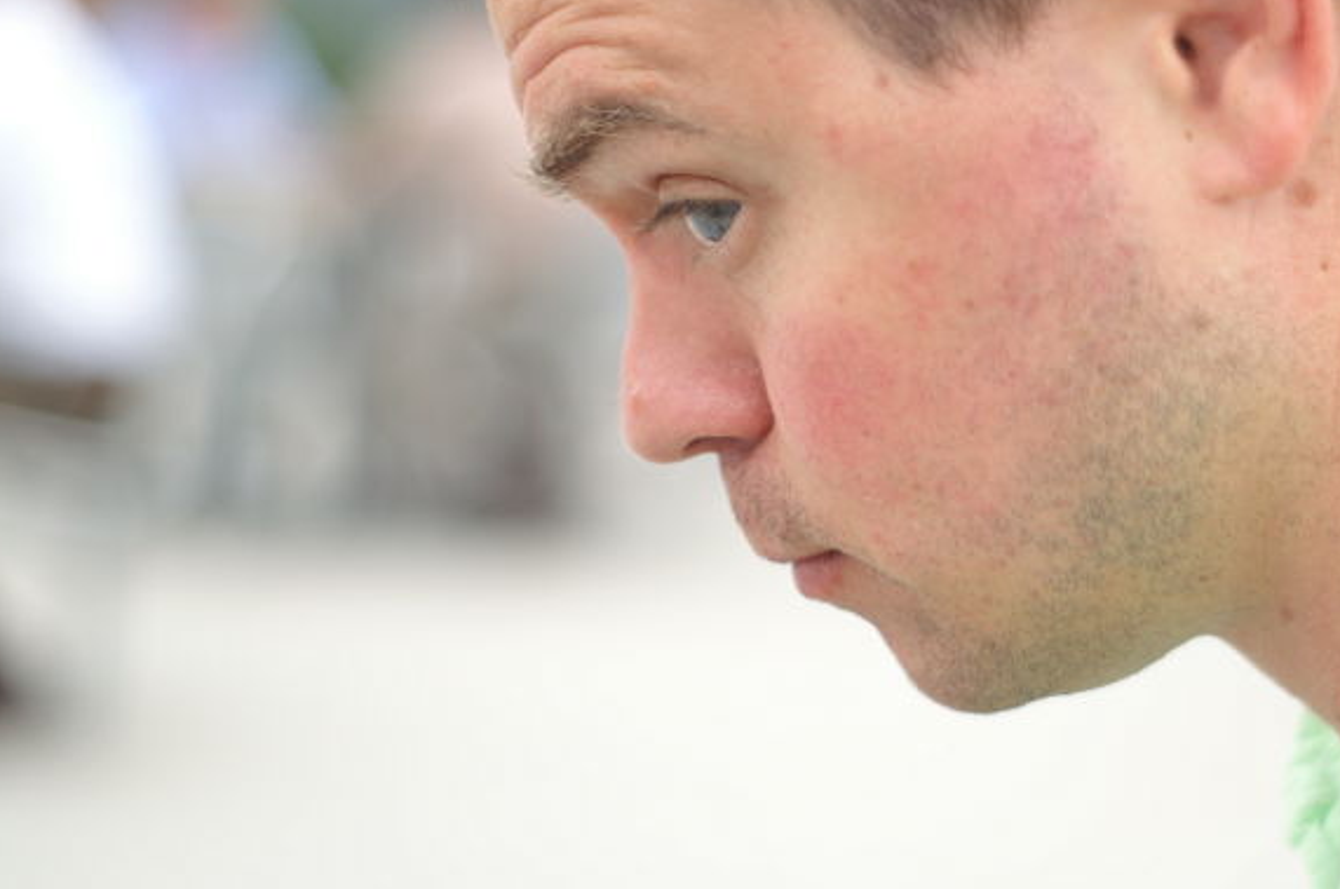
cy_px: 334
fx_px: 3903
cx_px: 916
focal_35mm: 105
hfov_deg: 19.4
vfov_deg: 13.0
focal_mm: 50
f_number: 1.7
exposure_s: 1/640
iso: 100
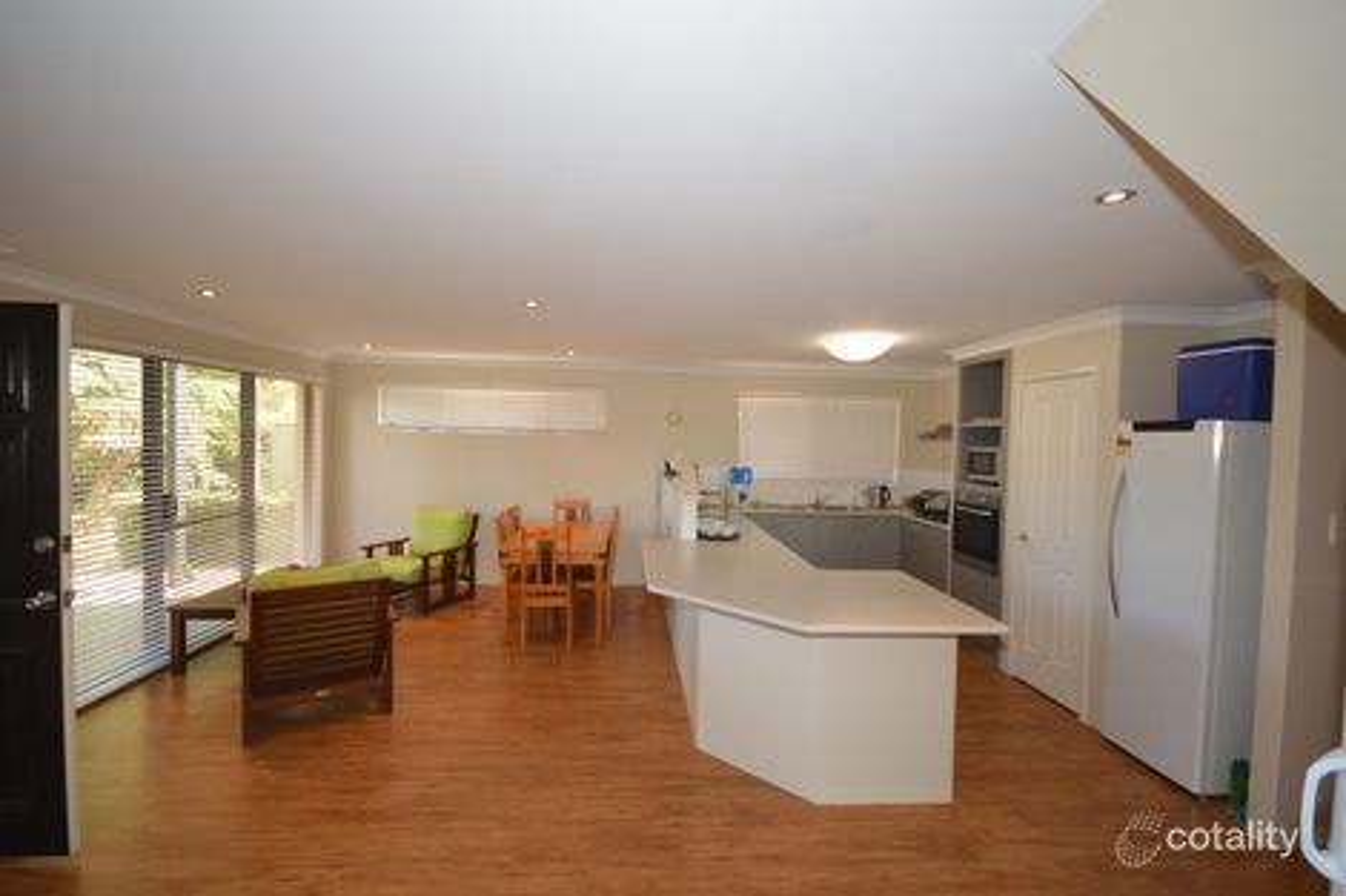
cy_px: 448
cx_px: 673
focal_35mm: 15
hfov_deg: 100.4
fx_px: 561
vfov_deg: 77.3
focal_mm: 10
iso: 400
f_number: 4
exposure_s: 1/60
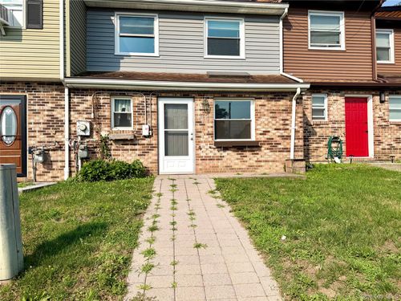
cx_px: 200
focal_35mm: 24
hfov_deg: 71.6
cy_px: 150
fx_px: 278
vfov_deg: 56.8
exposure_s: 1/5714
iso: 80
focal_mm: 6.76
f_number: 1.78
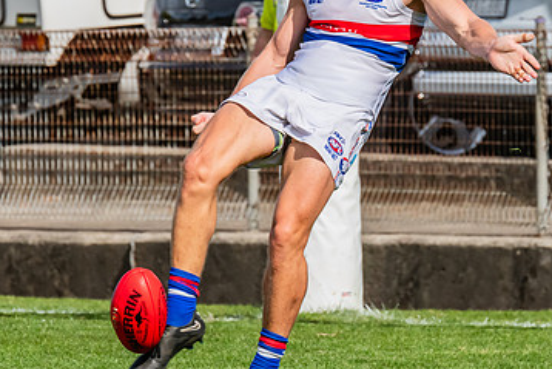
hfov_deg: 2.0
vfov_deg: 1.3
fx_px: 15845
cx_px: 328
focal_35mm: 1033
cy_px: 149
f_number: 13
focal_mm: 420
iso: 800
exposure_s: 1/1600
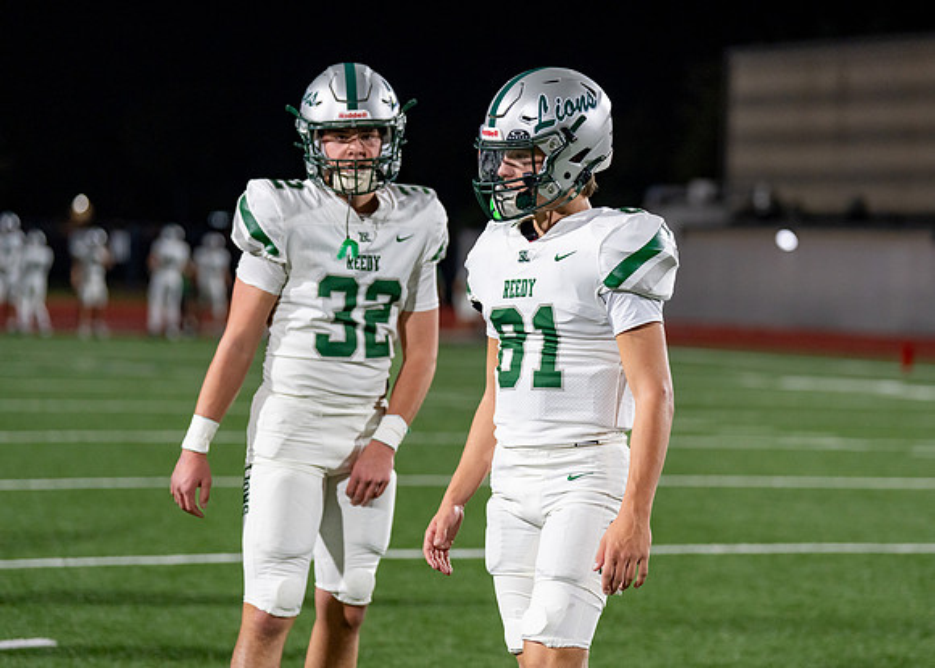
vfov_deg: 11.4
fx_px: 3350
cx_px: 508
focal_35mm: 126
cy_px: 348
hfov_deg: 15.9
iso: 2000
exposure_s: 1/1000
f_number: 2.8
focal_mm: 115
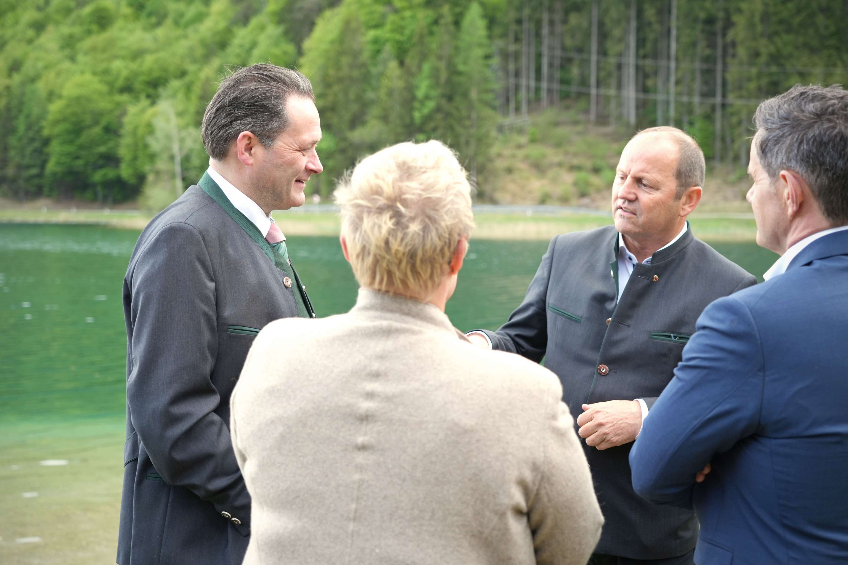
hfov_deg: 38.2
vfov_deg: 26.0
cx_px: 424
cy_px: 282
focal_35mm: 52
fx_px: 1225
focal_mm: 52
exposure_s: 1/400
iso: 500
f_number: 4.5
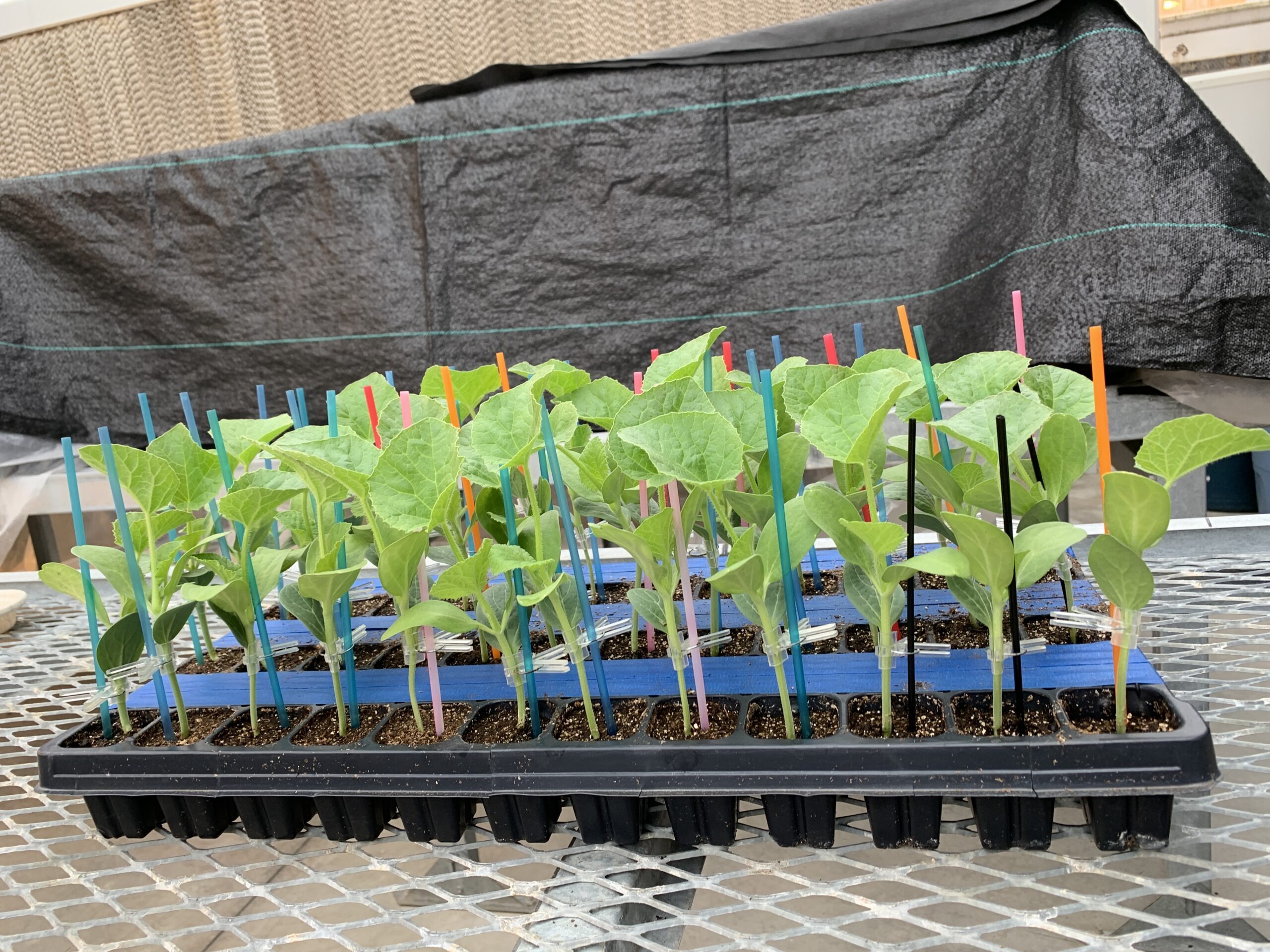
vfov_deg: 53.1
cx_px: 635
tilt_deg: -12.1
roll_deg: +7.2
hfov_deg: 67.3
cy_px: 476
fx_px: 954
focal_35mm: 26
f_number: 1.8
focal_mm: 4.25
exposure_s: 1/120
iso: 80
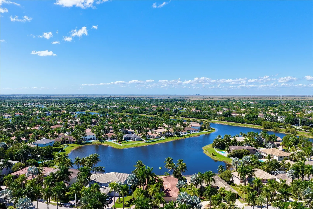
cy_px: 104
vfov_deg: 46.4
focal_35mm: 28
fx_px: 243
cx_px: 156
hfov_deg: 65.5
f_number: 2.8
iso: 250
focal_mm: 14.45
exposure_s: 1/1600
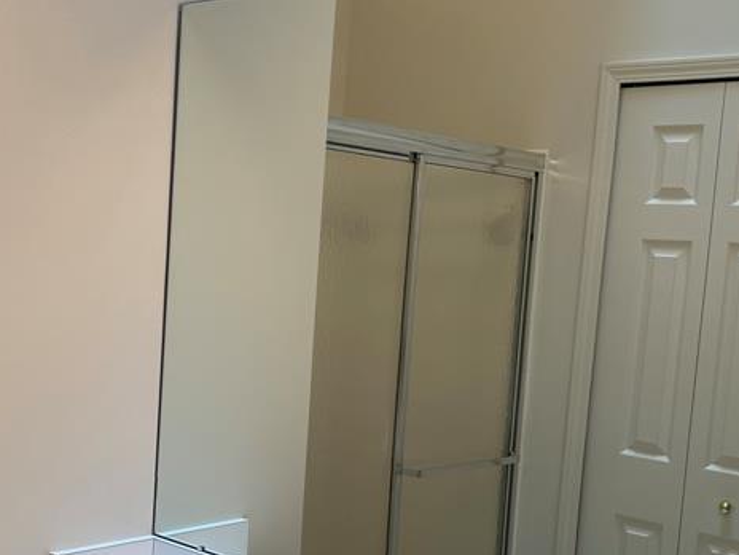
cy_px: 381
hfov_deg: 35.8
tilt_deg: -6.4
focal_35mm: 53
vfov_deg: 27.3
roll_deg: -3.7
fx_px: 1131
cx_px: 240
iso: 80
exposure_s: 1/120
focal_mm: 6.86
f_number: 1.78
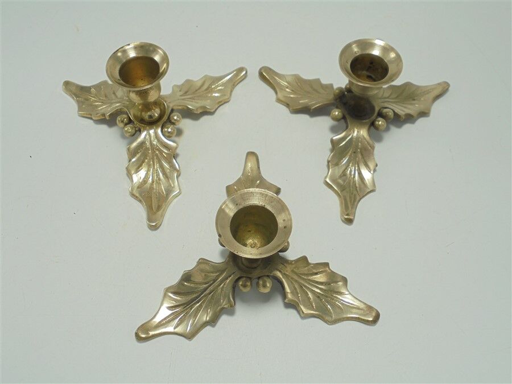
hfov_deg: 54.0
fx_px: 503
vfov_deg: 41.8
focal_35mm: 34
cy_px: 192
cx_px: 256
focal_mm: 6.1
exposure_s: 1/100
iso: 100
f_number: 4
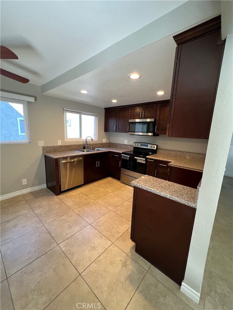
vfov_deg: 106.2
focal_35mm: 13
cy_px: 155
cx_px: 116
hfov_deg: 89.9
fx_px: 117
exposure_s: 1/60
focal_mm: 1.57
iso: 160
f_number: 1.8
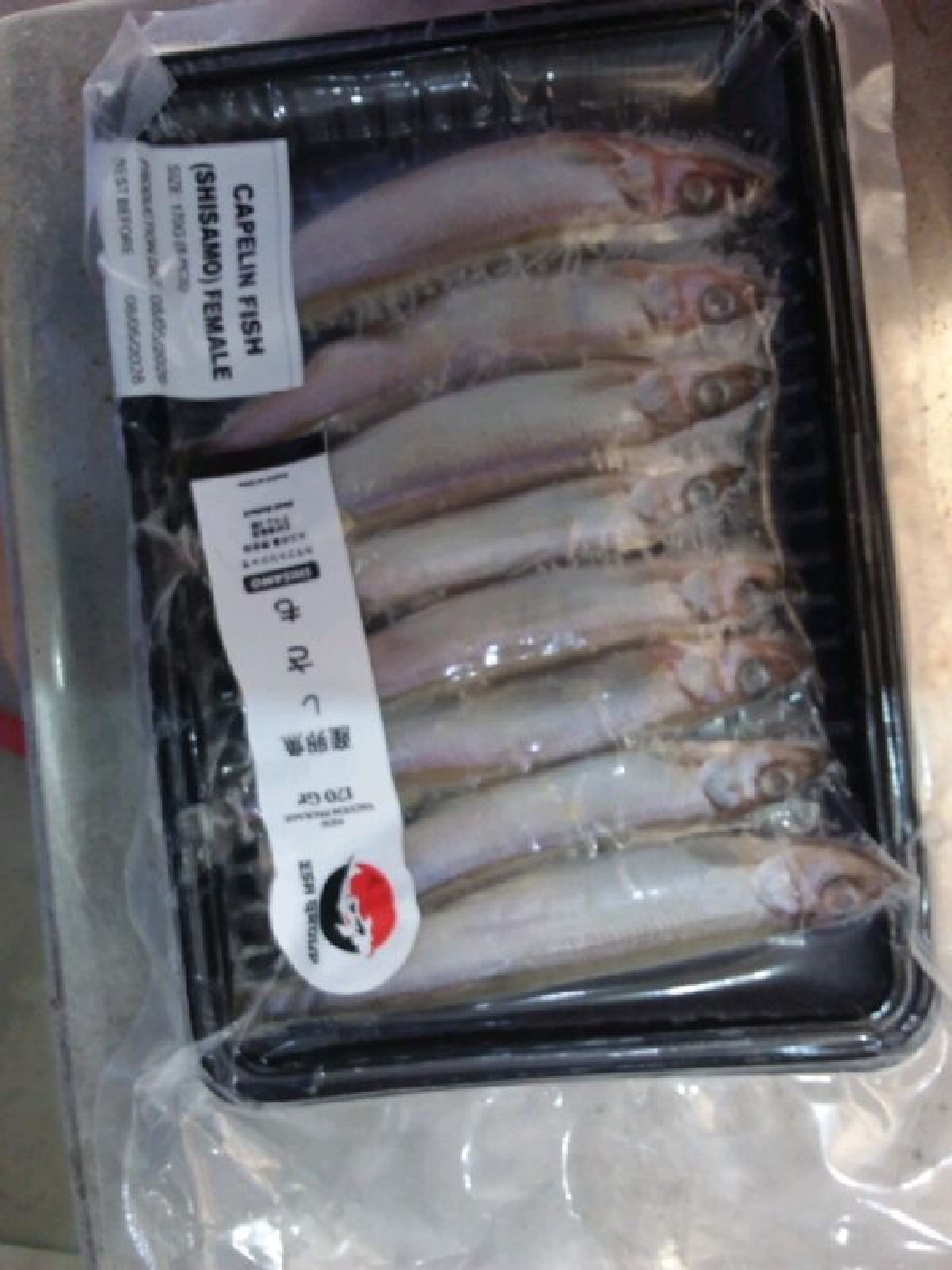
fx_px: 990
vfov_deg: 65.3
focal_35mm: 27
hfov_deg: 51.4
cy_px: 635
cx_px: 476
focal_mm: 2.91
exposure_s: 1/17
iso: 82
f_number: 1.9
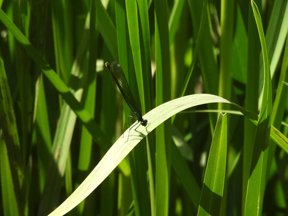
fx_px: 4576
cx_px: 144
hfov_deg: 3.6
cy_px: 108
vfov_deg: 2.7
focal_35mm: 550
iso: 100
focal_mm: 98.1
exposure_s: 1/200
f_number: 5
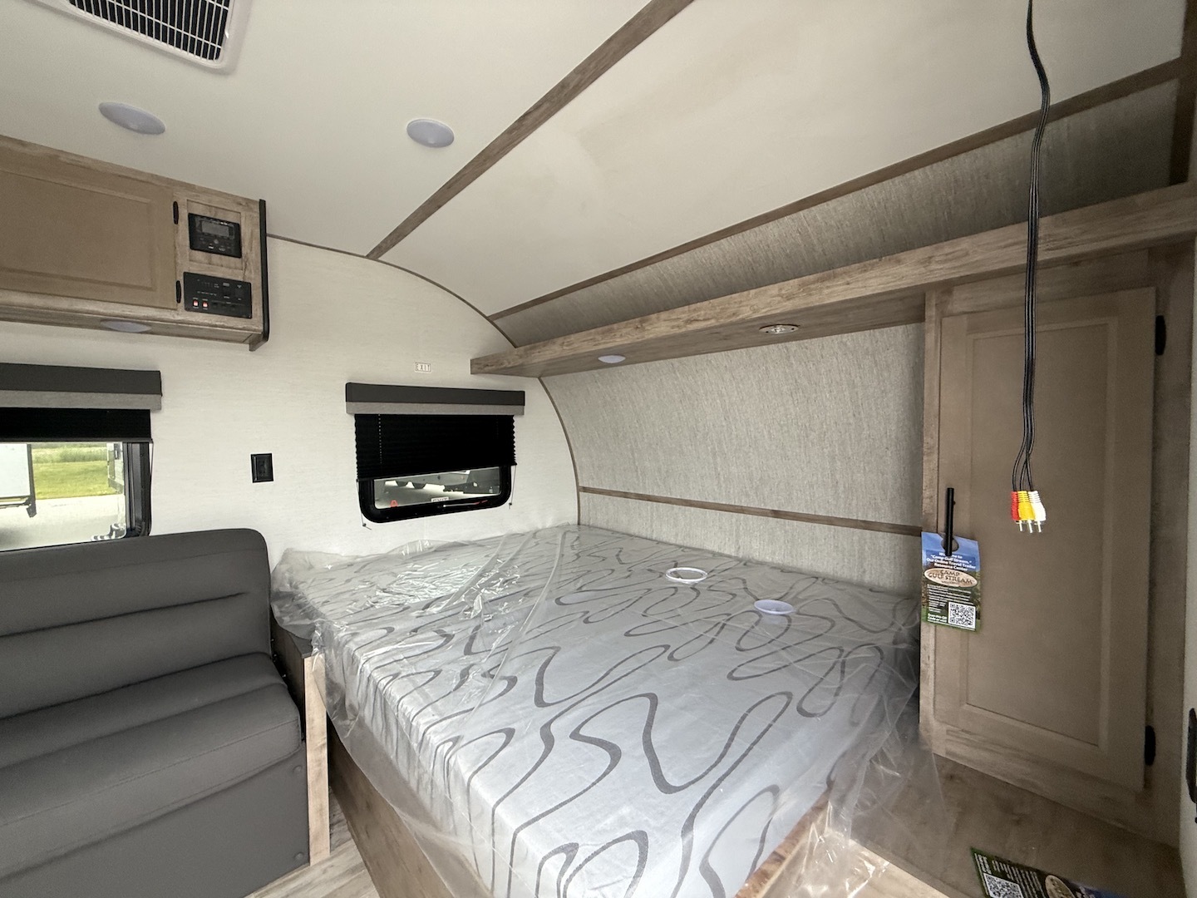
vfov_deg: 85.7
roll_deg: +2.0
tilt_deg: -1.8
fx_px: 484
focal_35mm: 14
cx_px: 598
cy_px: 449
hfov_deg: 102.1
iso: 200
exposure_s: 1/99
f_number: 2.2
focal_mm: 2.22
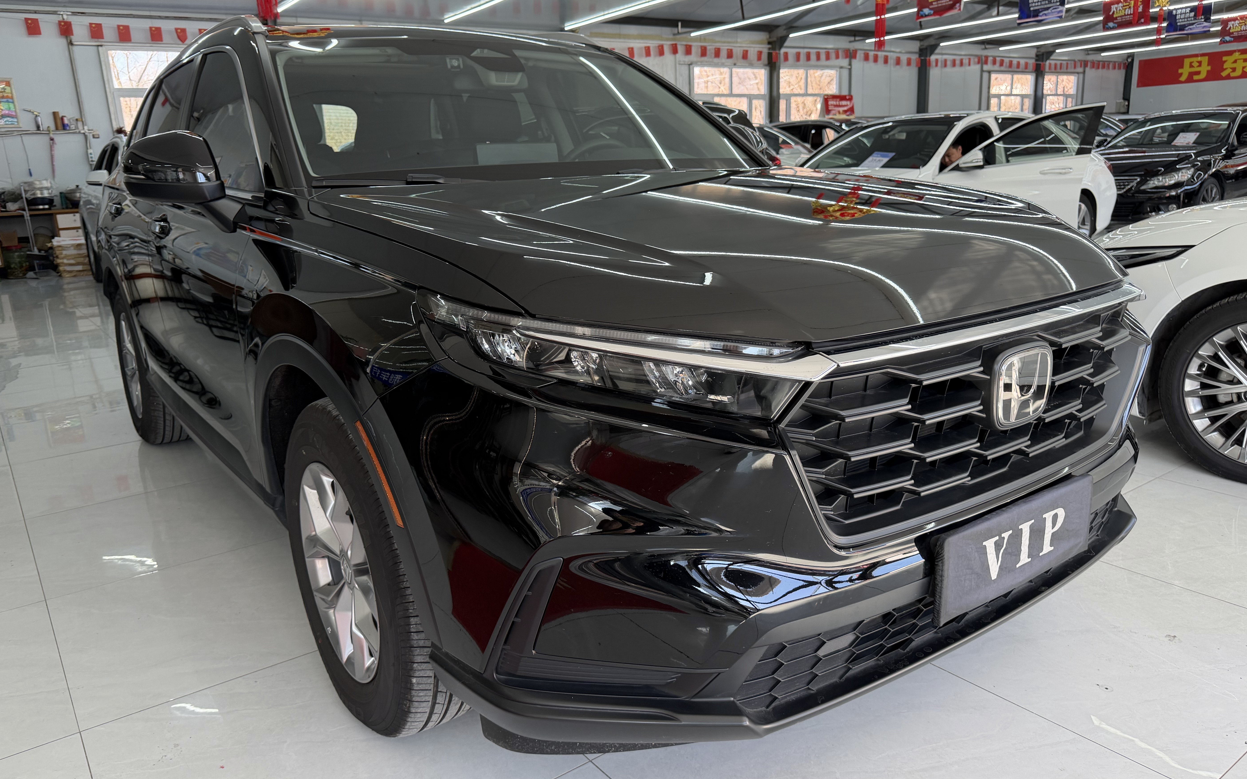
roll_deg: +3.3
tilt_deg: -15.0
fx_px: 884
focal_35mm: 26
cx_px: 635
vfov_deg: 47.6
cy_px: 392
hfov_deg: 70.4
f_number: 1.78
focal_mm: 6.76
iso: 100
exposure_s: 1/139
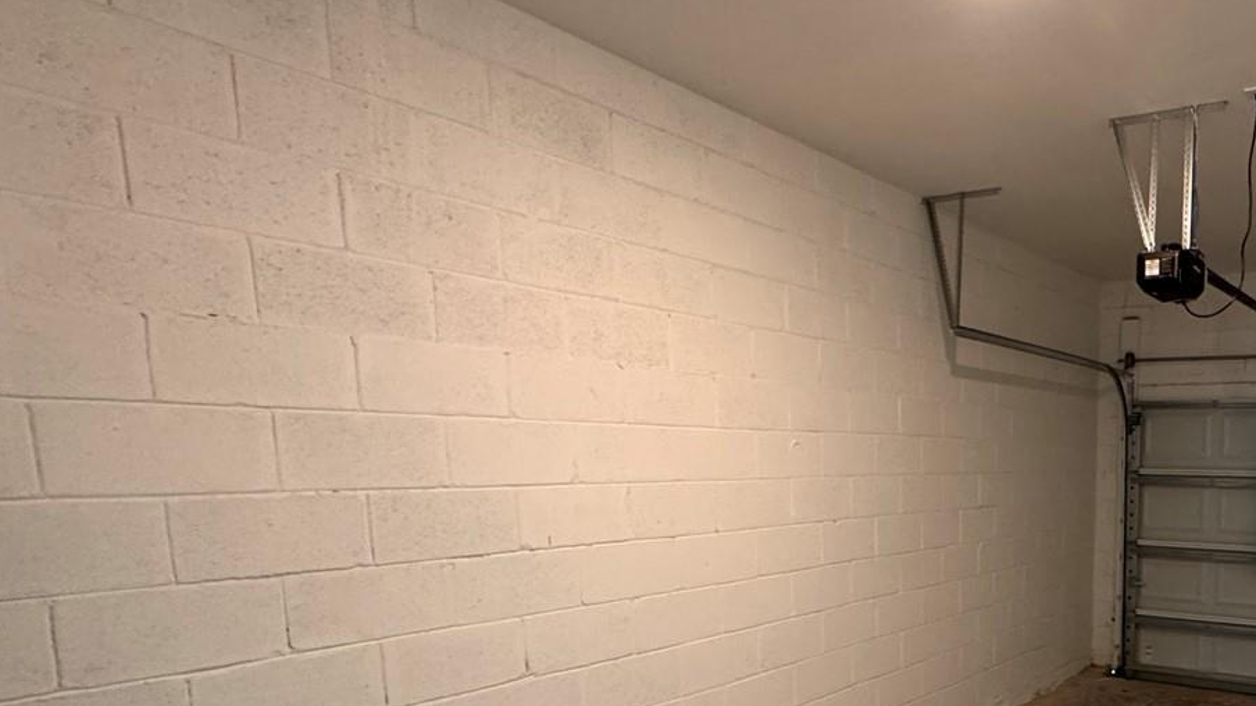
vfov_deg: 40.8
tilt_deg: -6.7
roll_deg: -0.3
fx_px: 899
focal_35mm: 27
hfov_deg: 62.5
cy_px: 581
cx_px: 1046
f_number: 2.2
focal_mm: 2.22
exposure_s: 1/60
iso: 500
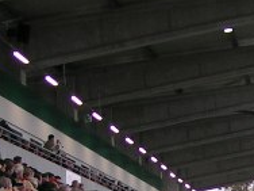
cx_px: 259
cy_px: 286
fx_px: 1189
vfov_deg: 8.9
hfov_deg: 12.0
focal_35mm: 162
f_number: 2.8
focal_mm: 5.8
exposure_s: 1/60
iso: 50
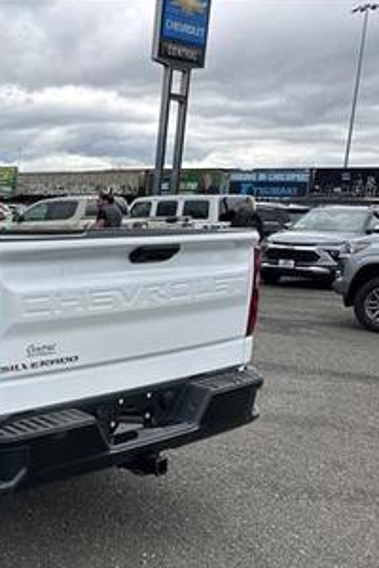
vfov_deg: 46.1
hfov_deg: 27.8
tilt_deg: -12.4
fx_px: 663
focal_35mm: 42
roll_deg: -1.2
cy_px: 350
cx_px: -80
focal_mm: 6.86
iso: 80
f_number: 1.78
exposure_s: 1/680
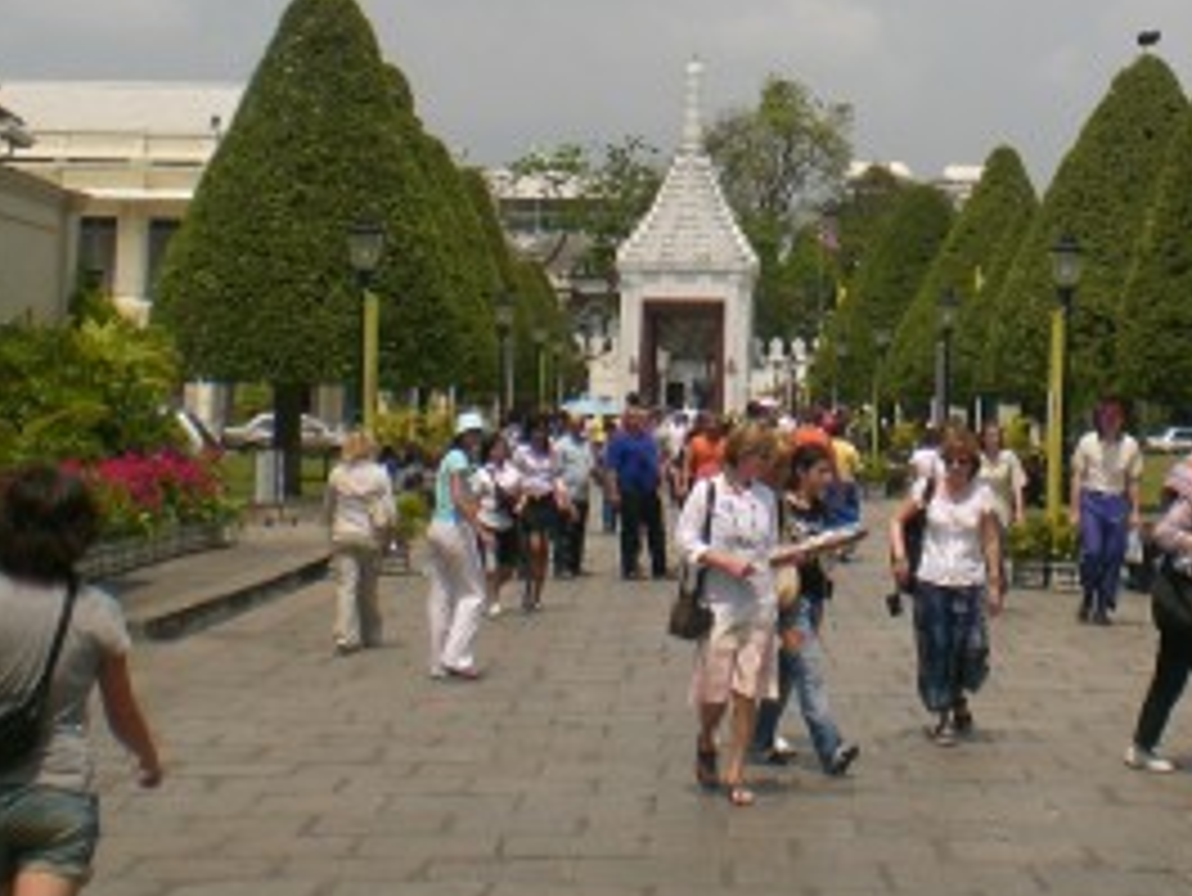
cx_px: 850
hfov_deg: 24.5
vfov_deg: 18.2
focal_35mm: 79
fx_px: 2722
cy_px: 11
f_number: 4.4
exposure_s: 1/800
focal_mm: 6.3
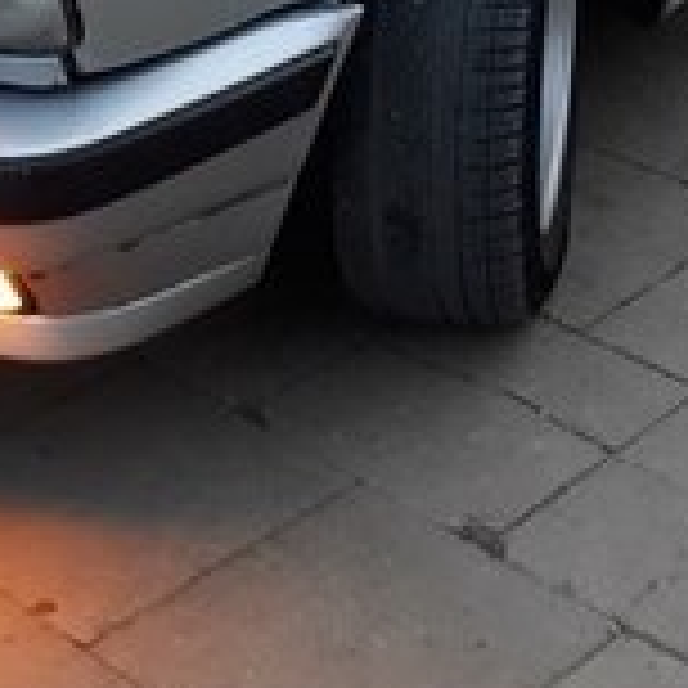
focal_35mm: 103
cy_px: -362
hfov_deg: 16.8
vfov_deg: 15.5
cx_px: 508
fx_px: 2316
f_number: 1.9
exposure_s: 1/33
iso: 80
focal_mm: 3.6
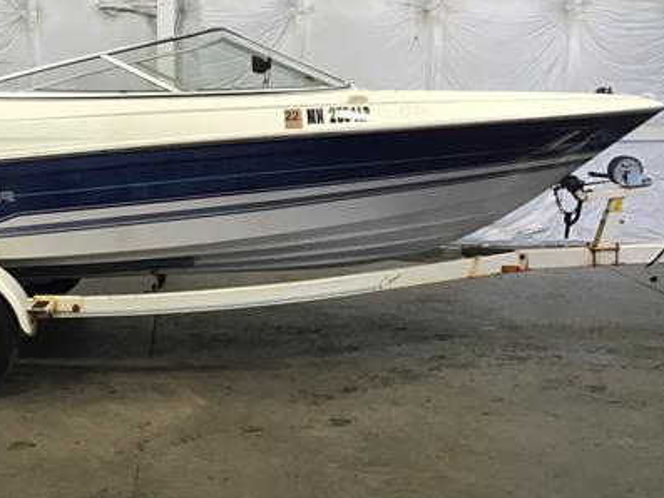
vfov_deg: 28.9
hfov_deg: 37.0
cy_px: 170
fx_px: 959
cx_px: 140
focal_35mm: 50
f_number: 2.4
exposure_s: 1/30
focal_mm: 3.3
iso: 40
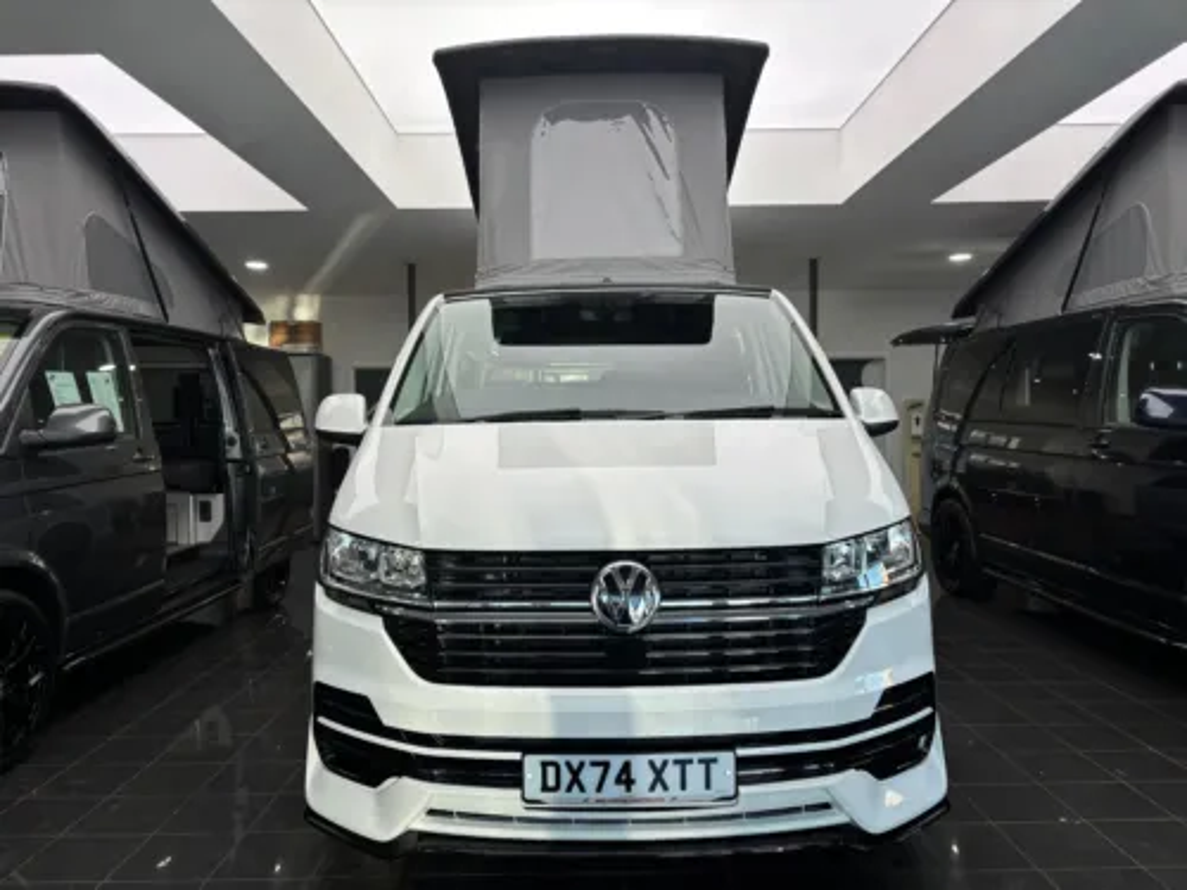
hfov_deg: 67.3
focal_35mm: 26
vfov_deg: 53.1
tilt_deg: -1.3
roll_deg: +0.4
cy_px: 445
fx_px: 892
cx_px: 594
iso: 40
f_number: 1.6
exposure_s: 1/154
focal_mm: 5.96
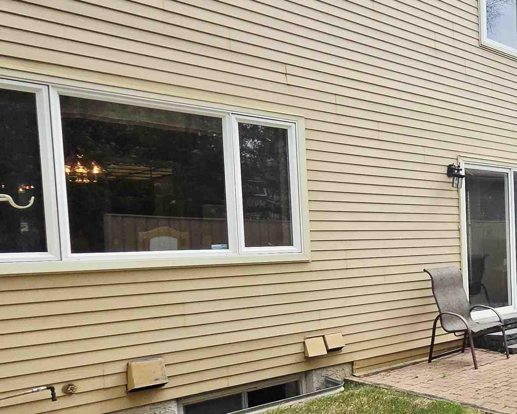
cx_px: 582
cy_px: 274
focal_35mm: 33
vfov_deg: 43.9
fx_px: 505
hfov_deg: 41.7
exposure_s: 1/3999
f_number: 2.2
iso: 100
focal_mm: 2.2
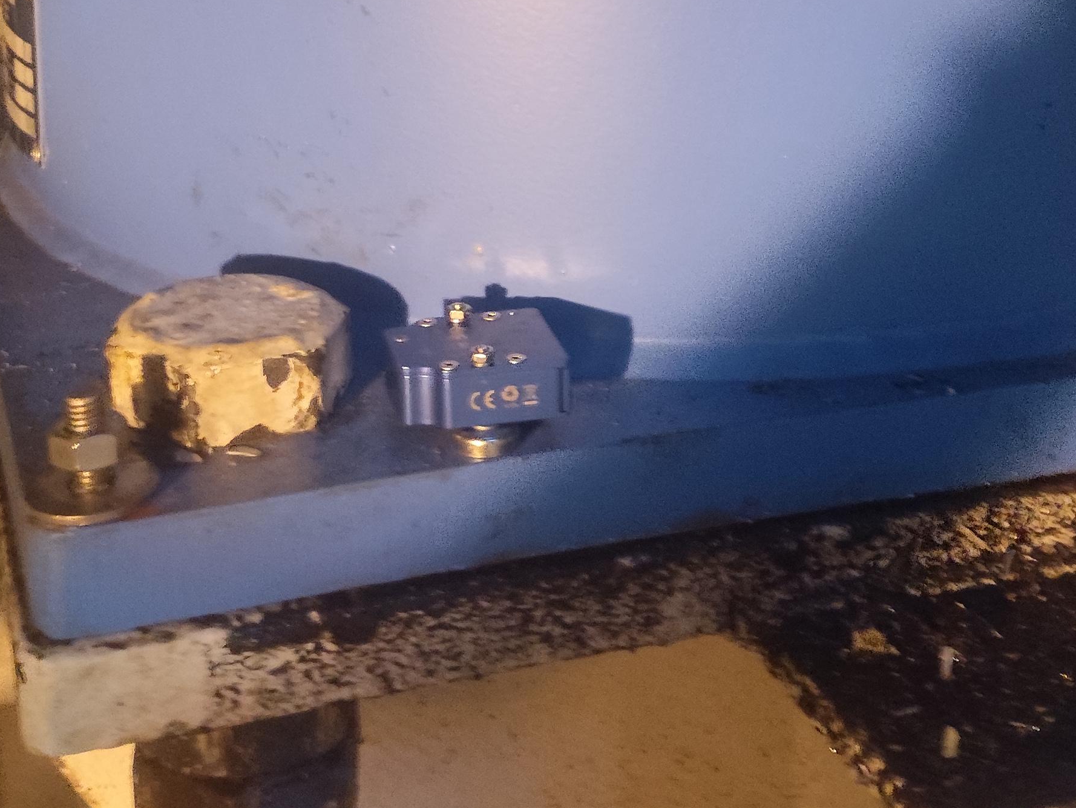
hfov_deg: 29.8
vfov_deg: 21.1
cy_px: -148
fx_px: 2021
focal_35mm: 65
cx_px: 444
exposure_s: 1/17.1
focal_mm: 4.71
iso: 1000
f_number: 1.79
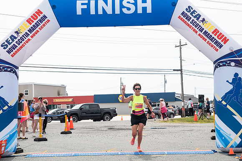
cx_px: 129
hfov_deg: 29.1
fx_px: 465
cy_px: 93
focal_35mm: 69
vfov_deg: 19.7
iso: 800
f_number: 4
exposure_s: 1/3200
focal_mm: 56
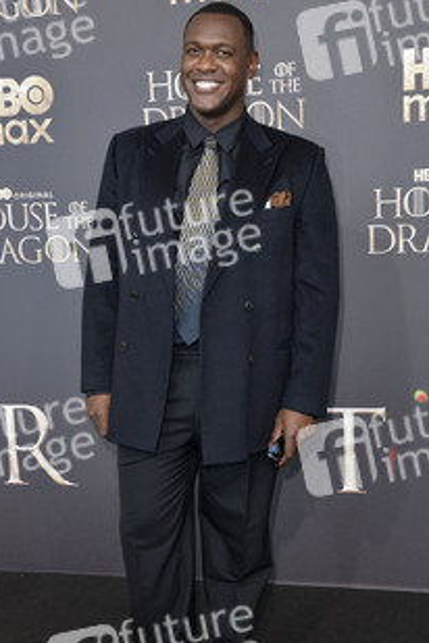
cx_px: 214
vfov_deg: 44.5
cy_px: 343
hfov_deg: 30.5
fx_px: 786
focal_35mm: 44
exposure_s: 1/200
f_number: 6.3
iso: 400
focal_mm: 34
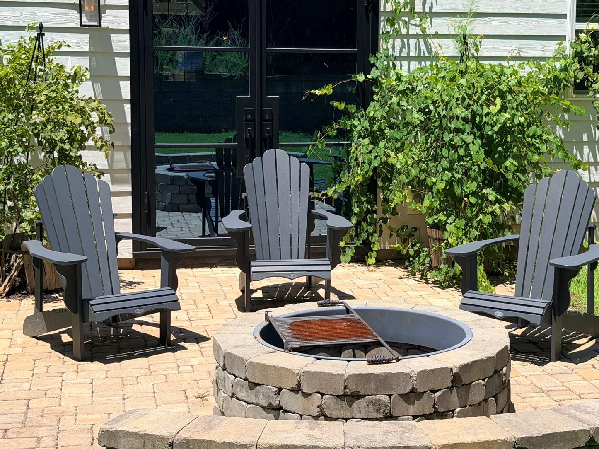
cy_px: 189
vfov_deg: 21.6
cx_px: 396
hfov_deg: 28.4
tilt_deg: -7.7
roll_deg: -1.0
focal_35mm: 68
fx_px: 1176
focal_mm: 6.76
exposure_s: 1/3534
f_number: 1.78
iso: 64
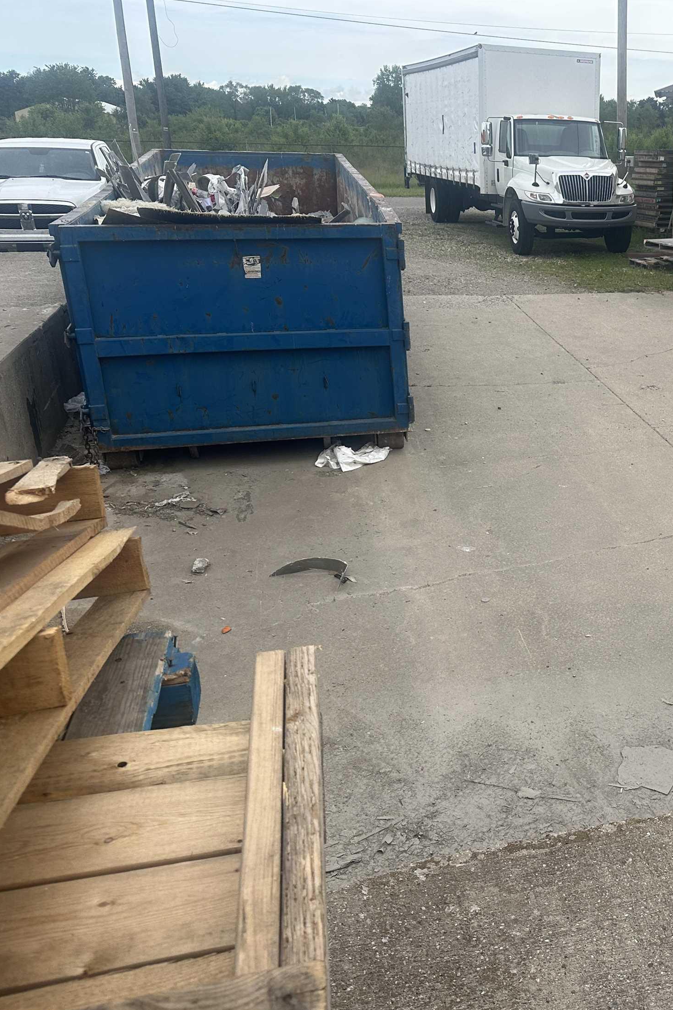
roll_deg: -0.6
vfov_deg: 54.4
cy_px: 493
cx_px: 625
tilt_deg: -17.8
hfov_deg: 35.3
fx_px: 981
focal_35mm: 35
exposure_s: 1/2469
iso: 80
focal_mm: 6.86
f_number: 1.78
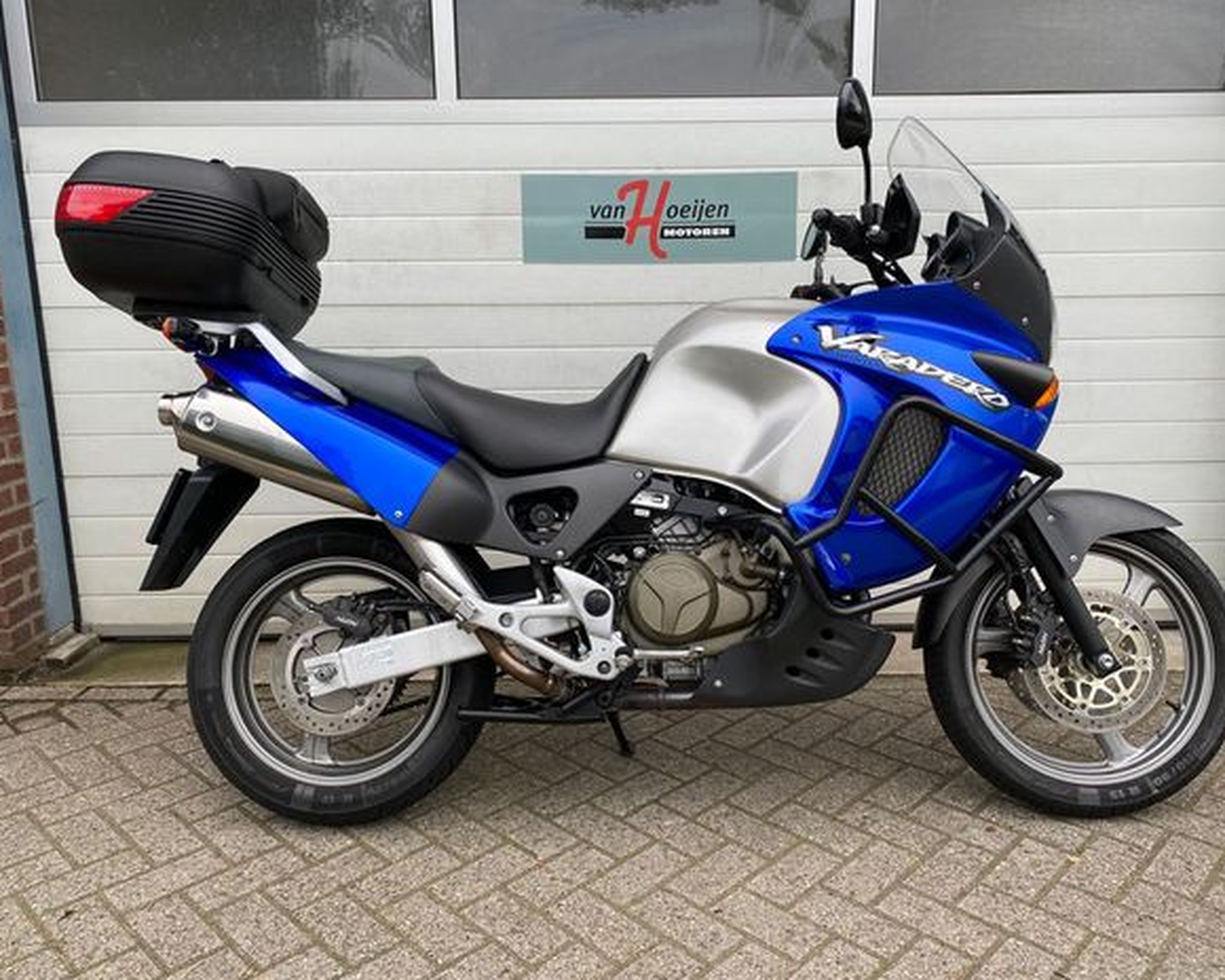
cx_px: 627
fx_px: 1015
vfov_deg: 51.5
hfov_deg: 62.2
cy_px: 486
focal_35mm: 28
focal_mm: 4.25
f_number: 1.8
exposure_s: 1/185
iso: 32
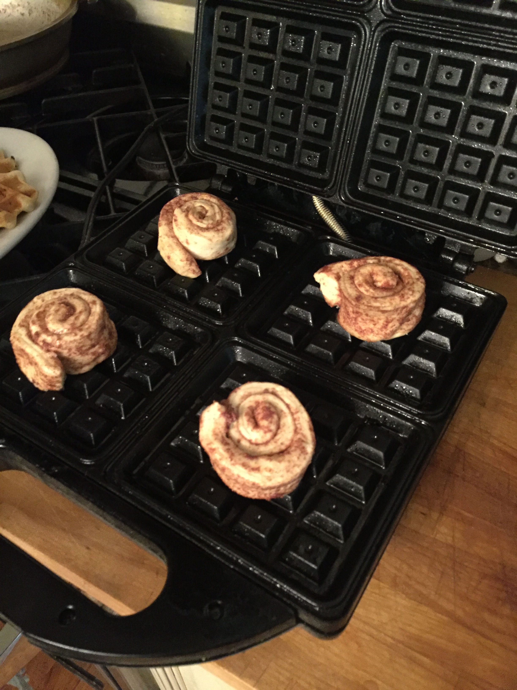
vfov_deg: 61.7
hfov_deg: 48.2
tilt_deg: -47.5
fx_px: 577
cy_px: 345
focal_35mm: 29
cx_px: 258
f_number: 2.2
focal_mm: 4.15
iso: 1000
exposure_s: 1/15
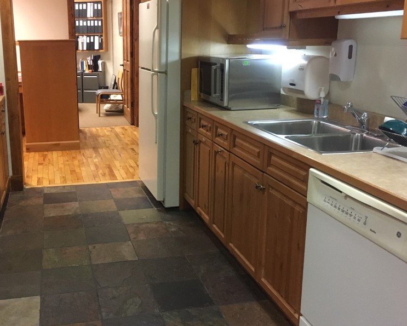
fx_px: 470
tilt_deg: -11.9
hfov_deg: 46.2
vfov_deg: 38.2
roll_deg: -0.1
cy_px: 150
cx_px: 138
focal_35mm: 39
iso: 200
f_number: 2.2
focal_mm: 4.15
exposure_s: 1/30
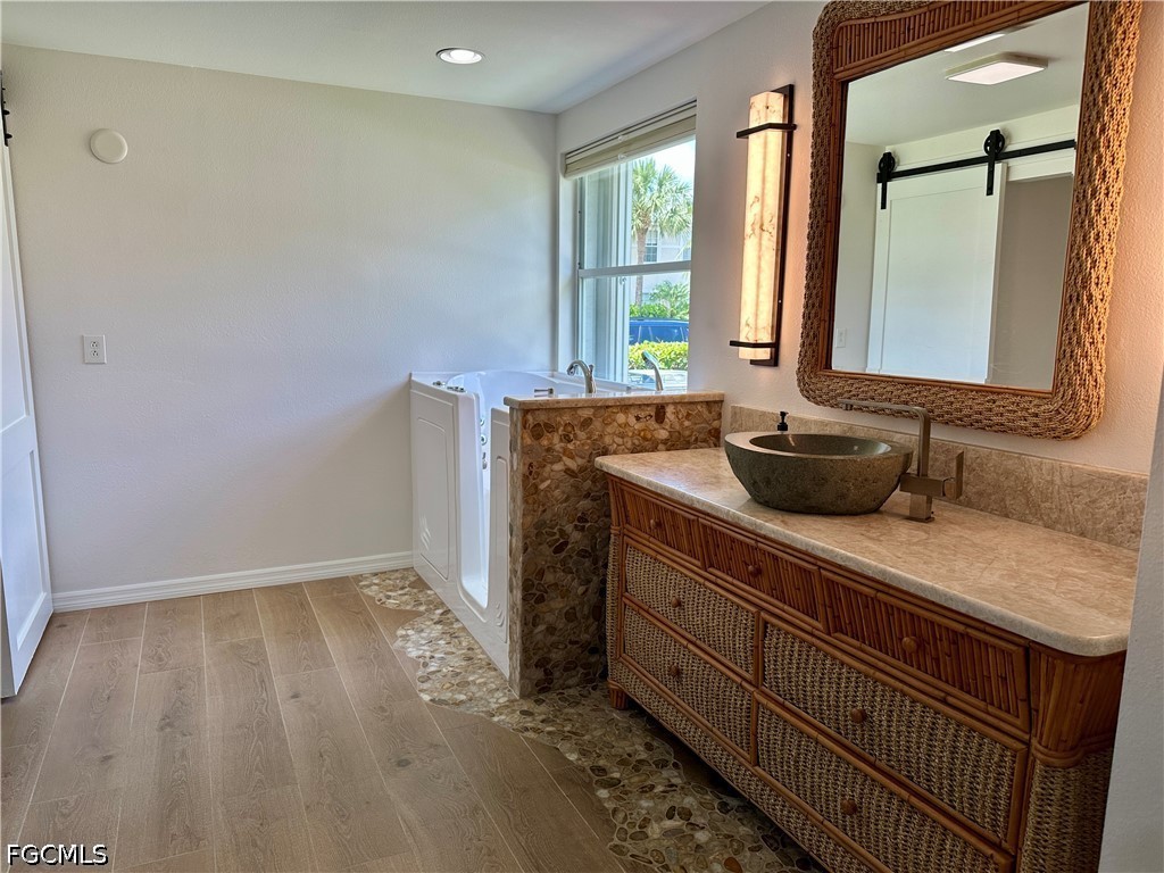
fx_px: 807
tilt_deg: -7.7
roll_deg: -1.3
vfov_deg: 56.8
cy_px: 436
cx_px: 582
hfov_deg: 71.6
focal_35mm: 24
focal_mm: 6.86
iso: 80
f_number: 1.78
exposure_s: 1/327
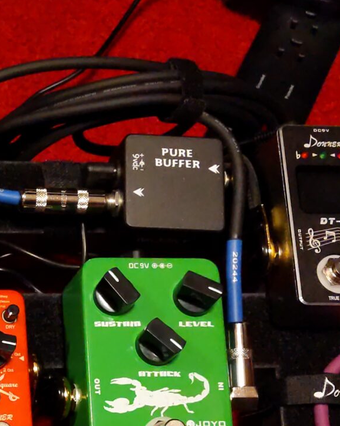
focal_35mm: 90
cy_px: 410
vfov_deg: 20.7
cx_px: -153
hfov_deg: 15.8
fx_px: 1133
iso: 781
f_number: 1.8
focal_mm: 4.44
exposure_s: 1/30
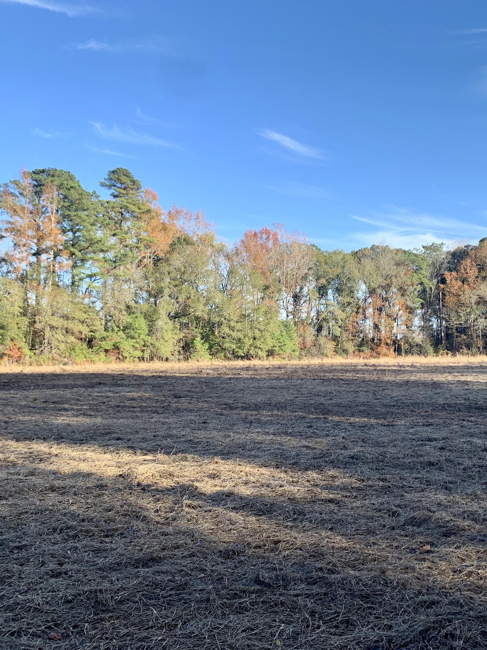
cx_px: 277
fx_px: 657
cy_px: 325
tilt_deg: +2.8
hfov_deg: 40.6
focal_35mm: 35
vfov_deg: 52.6
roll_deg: +0.7
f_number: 1.8
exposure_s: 1/749
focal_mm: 4.25
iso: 25
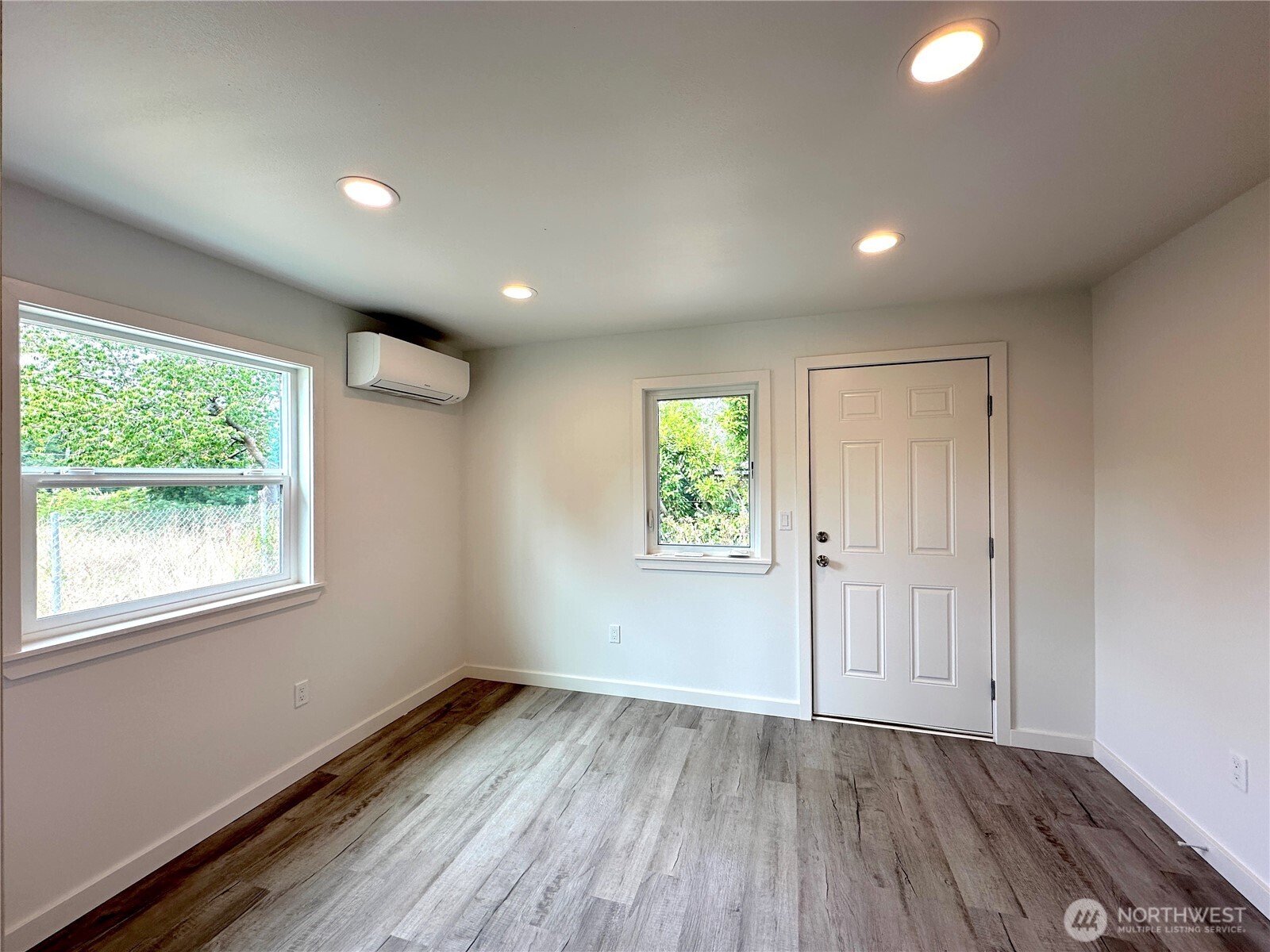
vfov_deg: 85.7
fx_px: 514
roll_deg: +0.6
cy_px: 476
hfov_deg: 102.1
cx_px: 635
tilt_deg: +0.1
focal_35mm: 14
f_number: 2.2
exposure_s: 1/120
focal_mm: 2.22
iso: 50
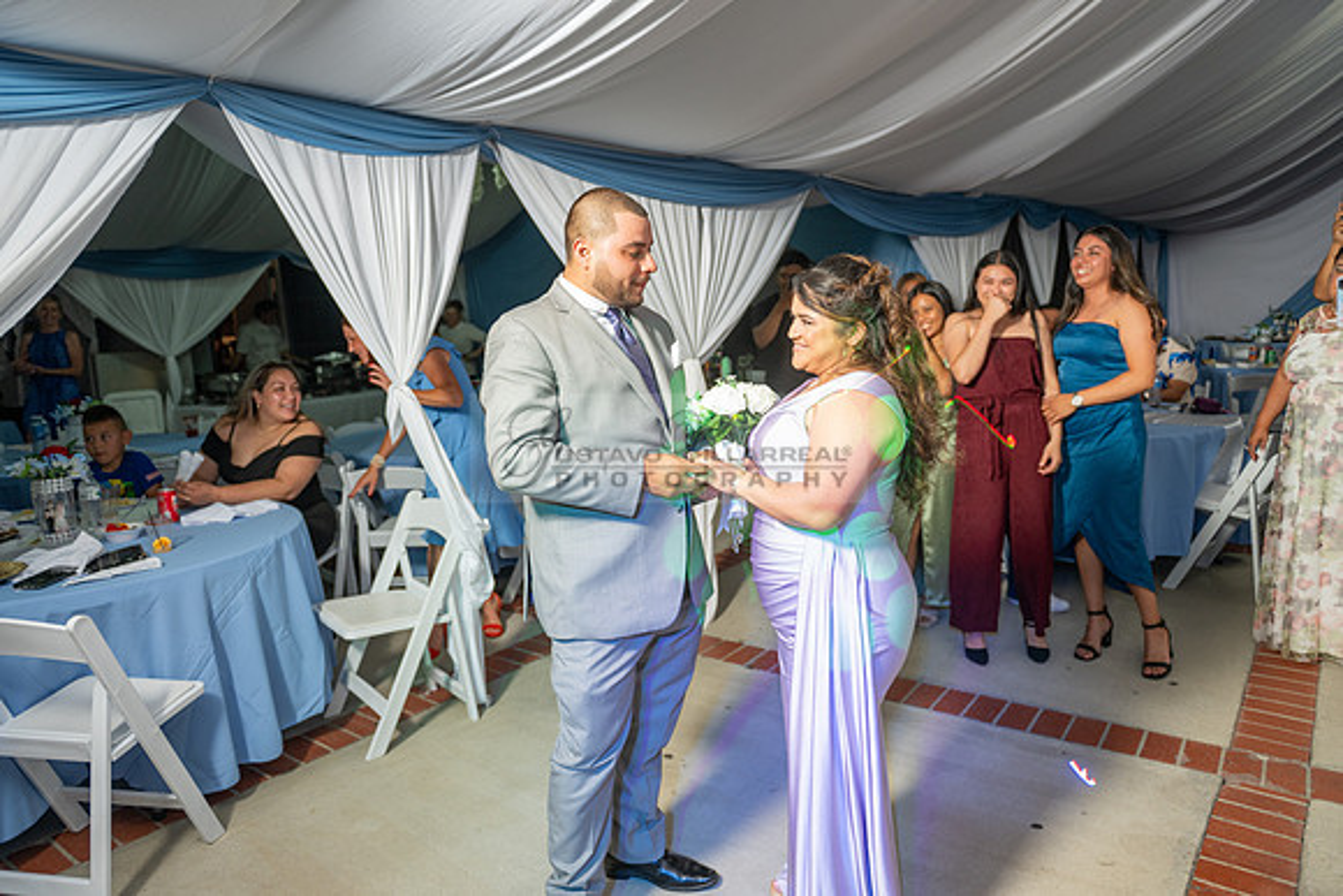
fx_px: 896
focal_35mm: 24
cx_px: 672
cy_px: 448
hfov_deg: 73.7
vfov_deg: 53.2
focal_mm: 24
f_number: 2.8
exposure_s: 1/125
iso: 250
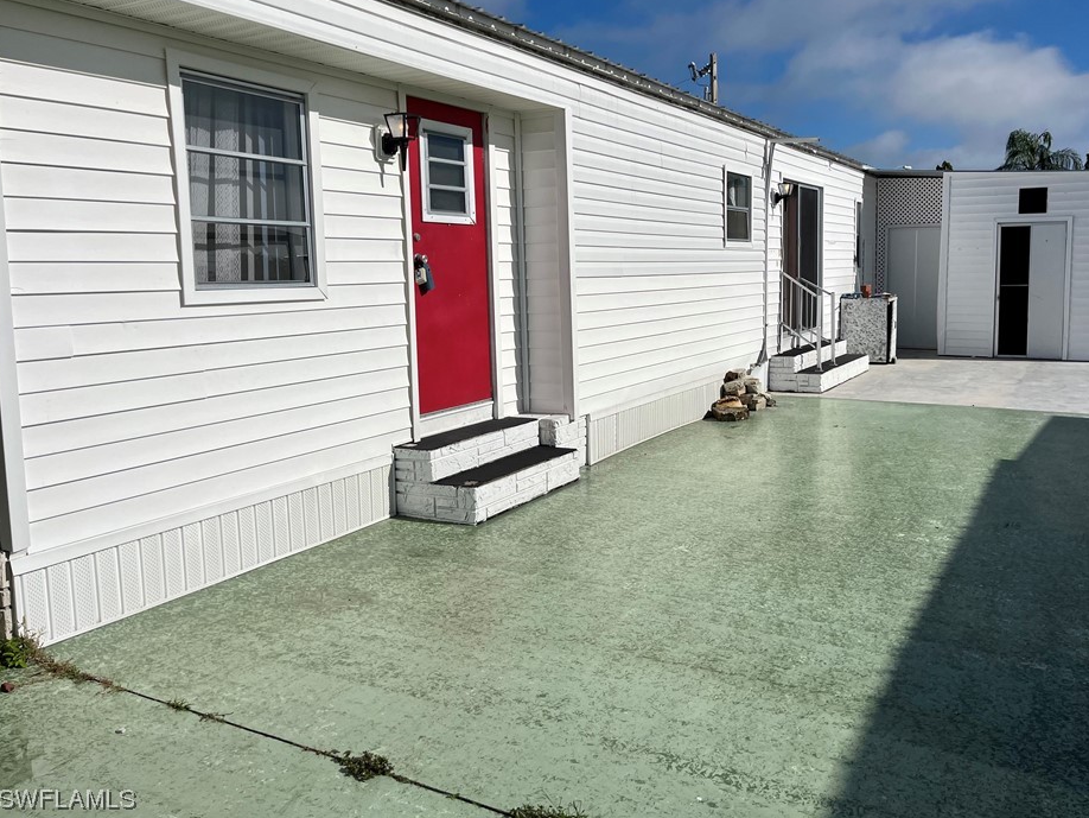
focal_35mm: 29
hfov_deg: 61.5
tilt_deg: -4.8
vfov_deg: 48.2
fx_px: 913
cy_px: 363
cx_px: 599
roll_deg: +0.2
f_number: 1.6
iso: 50
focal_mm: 5.1
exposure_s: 1/15152
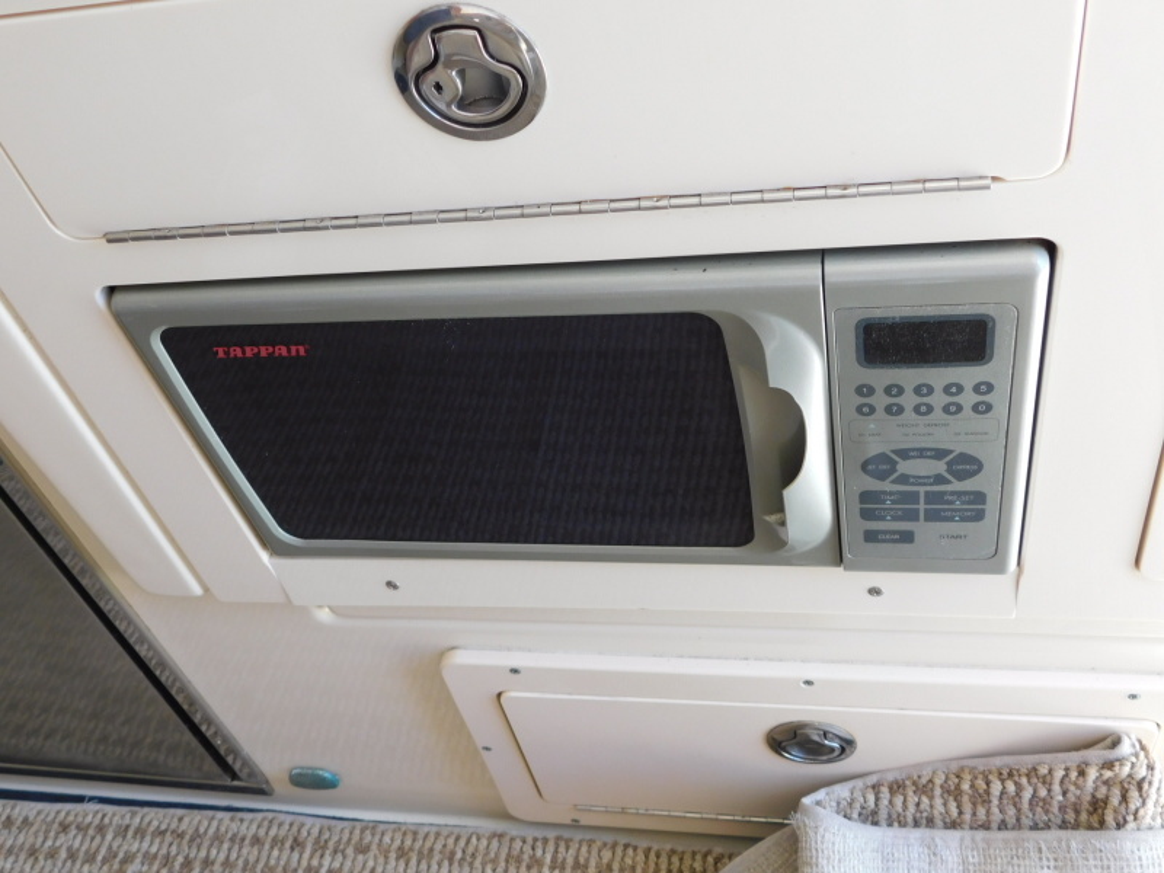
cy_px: 436
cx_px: 582
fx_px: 1211
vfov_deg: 39.7
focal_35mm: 36
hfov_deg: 51.4
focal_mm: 6.3
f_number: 3.5
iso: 125
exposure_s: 1/50
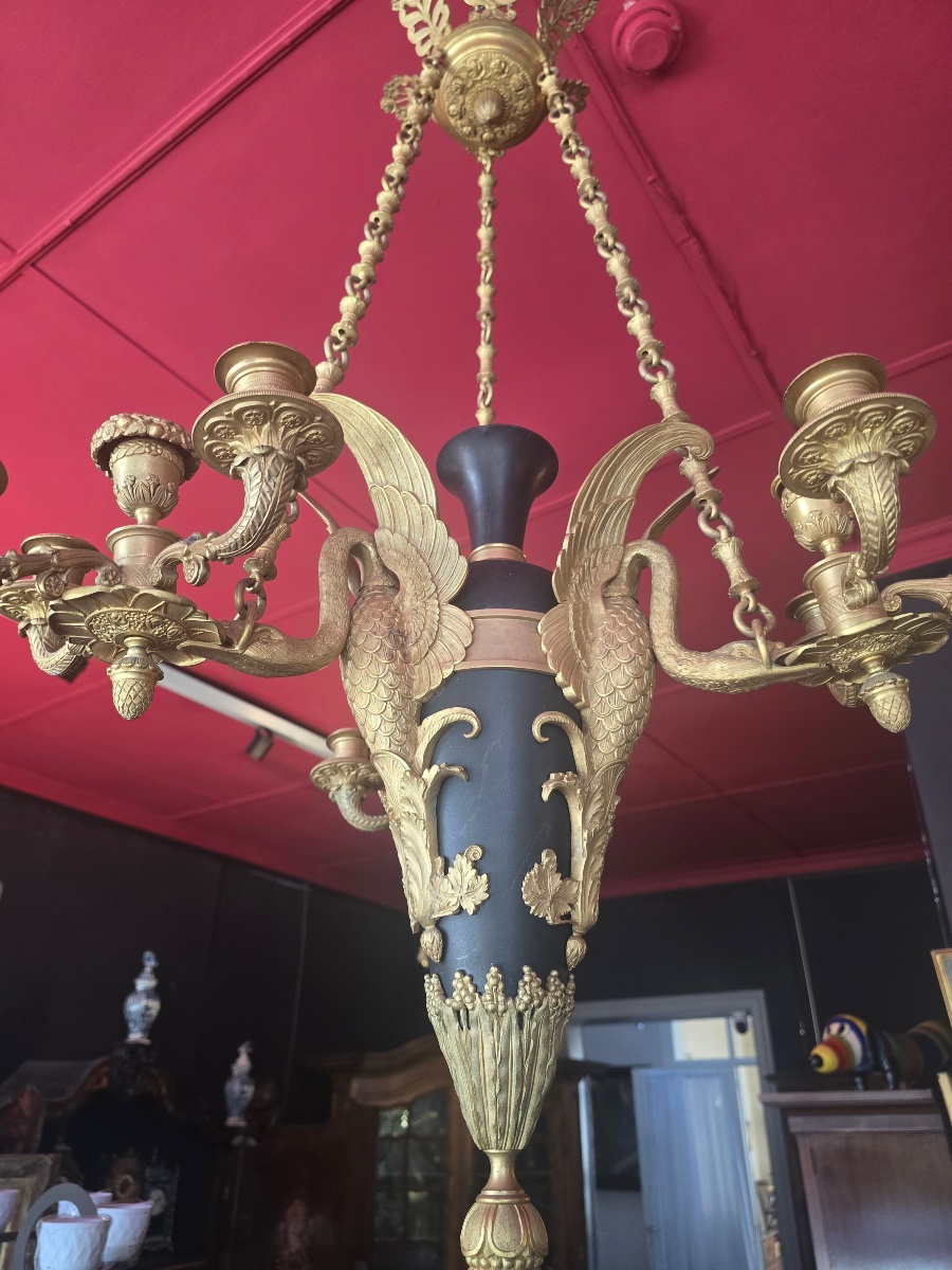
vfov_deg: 73.9
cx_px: 476
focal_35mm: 23
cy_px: 635
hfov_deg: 58.9
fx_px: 843
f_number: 1.7
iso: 200
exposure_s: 1/100
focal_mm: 6.3
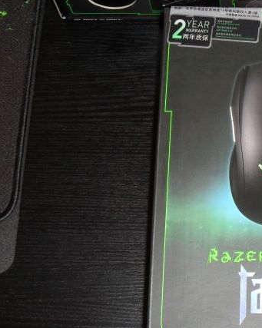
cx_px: 282
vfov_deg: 23.3
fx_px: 796
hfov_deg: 18.1
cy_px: 134
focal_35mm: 82
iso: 200
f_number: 3.2
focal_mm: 6.3
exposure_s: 1/45
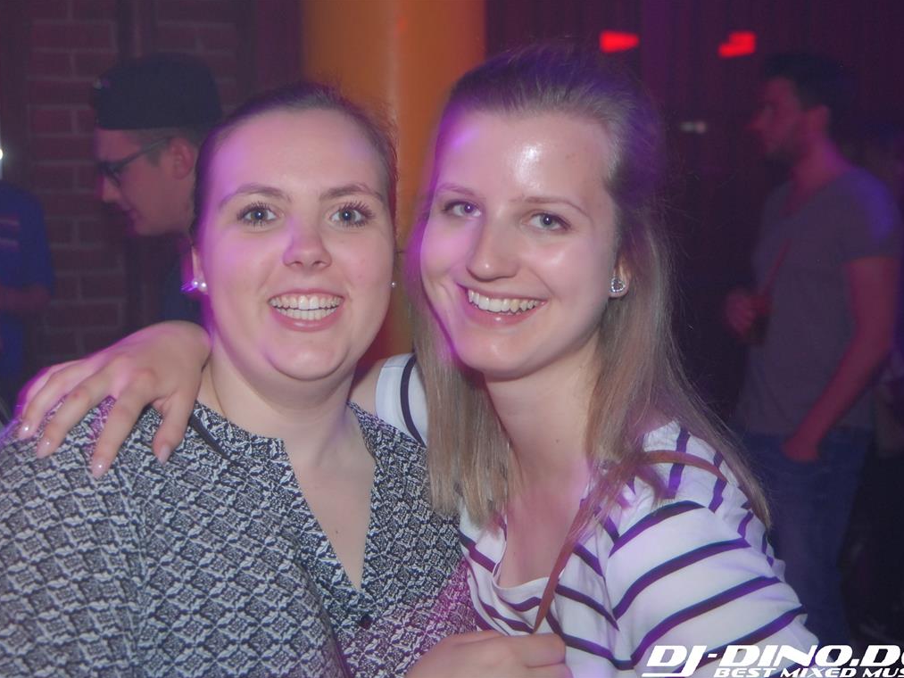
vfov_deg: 23.7
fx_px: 1619
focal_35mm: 62
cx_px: 433
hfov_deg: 31.2
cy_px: 338
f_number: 5.6
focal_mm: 38
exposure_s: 1/6
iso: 400
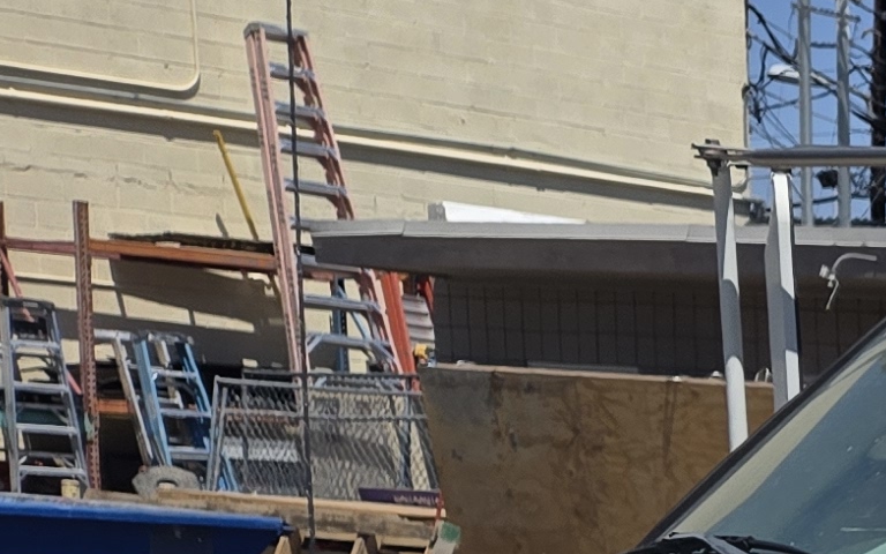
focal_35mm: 127
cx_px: 2113
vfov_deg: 9.4
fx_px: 3067
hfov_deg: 12.8
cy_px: 1223
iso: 25
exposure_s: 1/3657
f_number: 1.8
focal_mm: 5.4
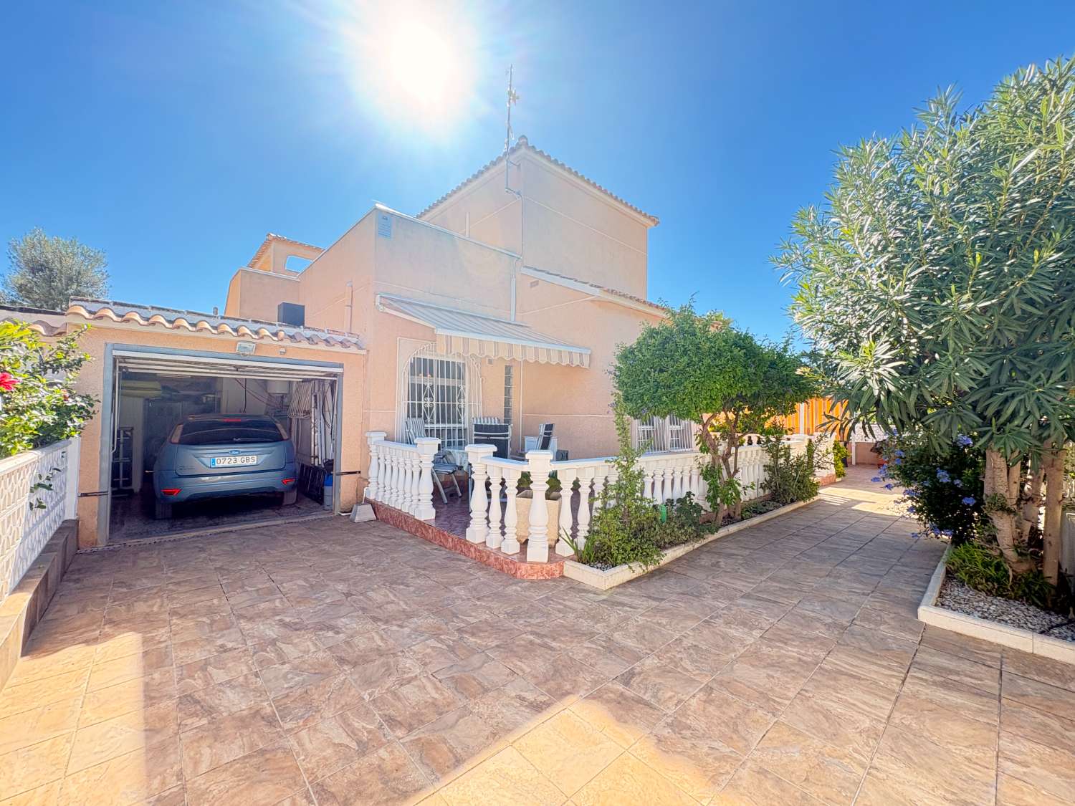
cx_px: 538
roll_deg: +0.0
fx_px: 435
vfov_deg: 85.7
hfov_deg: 102.1
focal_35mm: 14
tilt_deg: +2.5
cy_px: 403
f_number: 2.2
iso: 64
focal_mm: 2.22
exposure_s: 1/289
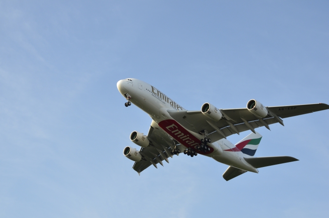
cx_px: 164
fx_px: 684
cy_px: 109
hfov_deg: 27.0
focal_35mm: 75
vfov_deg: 18.1
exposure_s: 1/500
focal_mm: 50
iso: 500
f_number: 11
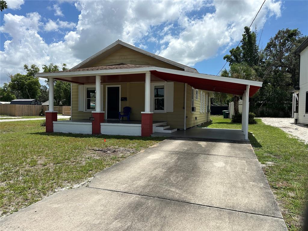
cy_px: 116
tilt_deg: -1.1
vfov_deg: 56.8
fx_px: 214
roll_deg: -0.8
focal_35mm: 24
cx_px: 154
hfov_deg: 71.6
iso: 80
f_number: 1.78
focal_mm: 6.86
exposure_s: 1/7042
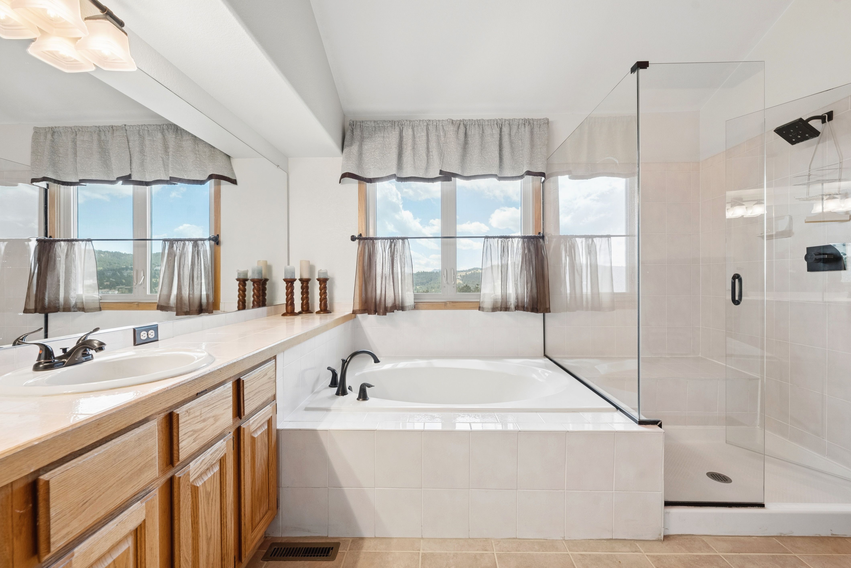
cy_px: 284
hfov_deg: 104.2
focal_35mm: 14
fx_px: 331
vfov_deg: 81.3
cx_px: 426
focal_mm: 14
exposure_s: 1/60
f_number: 9
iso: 800
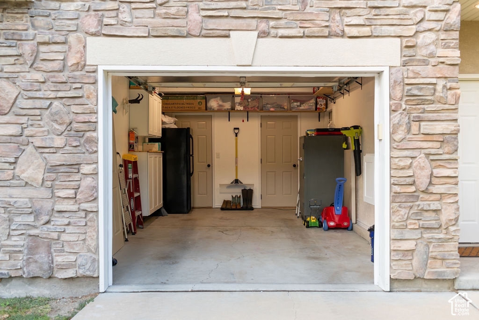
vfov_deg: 37.4
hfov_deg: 53.9
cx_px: 240
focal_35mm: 35
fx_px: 471
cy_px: 160
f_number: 3.5
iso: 500
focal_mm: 35
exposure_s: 1/320
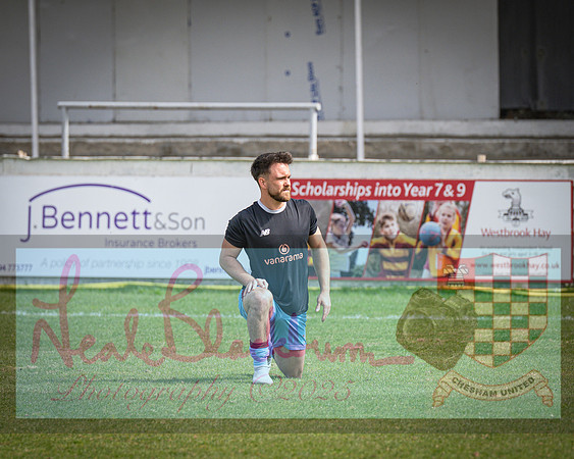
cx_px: 236
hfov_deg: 4.6
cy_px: 272
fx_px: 7147
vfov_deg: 3.7
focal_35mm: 421
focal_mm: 200
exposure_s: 1/2500
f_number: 3.2
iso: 200
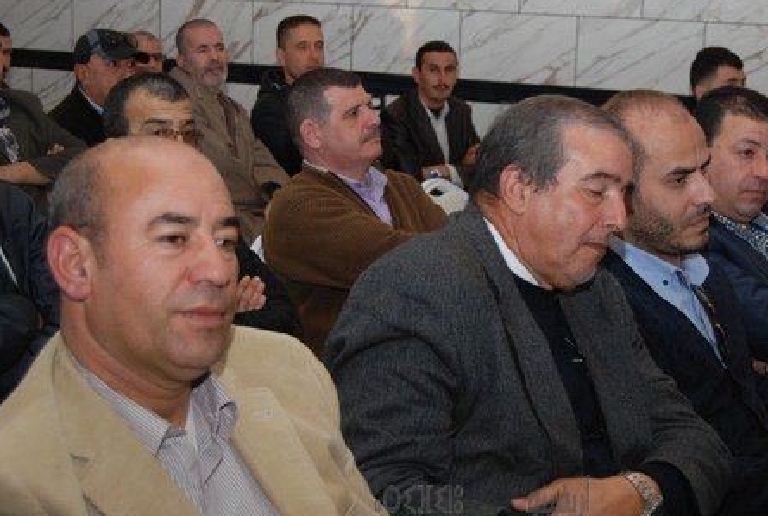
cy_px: 252
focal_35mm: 69
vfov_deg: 19.8
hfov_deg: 29.1
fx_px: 1475
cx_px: 482
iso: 400
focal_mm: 32
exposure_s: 1/60
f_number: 4.5
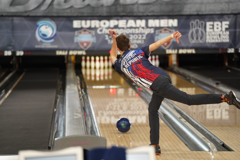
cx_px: 120
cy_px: 80
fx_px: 873
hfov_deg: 15.6
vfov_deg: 10.5
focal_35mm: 131
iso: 4000
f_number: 2.8
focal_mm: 131
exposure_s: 1/250
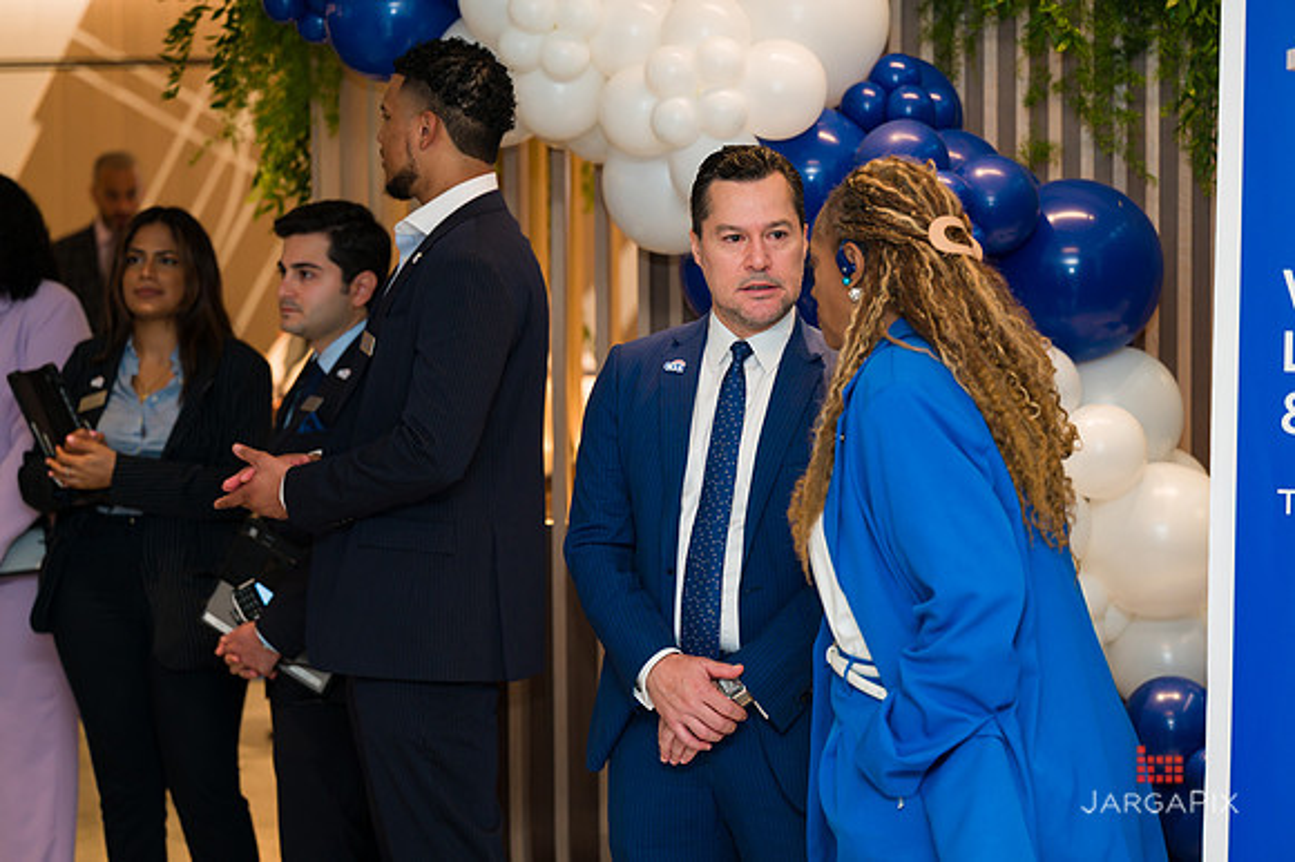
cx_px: 648
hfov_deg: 22.9
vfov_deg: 15.4
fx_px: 3197
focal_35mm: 89
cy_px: 431
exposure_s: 1/160
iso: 400
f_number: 3.2
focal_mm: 88
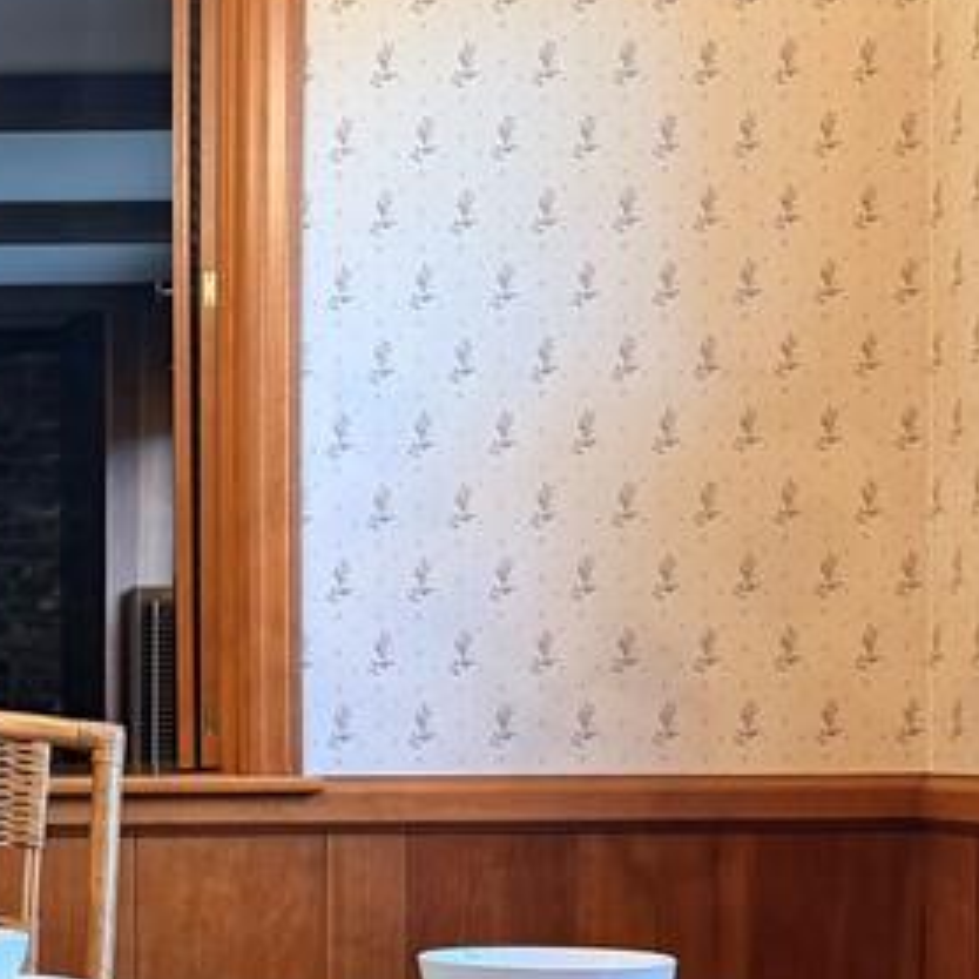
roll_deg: +0.2
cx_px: -222
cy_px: 736
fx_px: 2496
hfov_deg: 20.6
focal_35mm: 78
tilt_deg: -0.4
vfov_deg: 22.0
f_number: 1.78
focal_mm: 6.76
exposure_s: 1/60
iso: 200
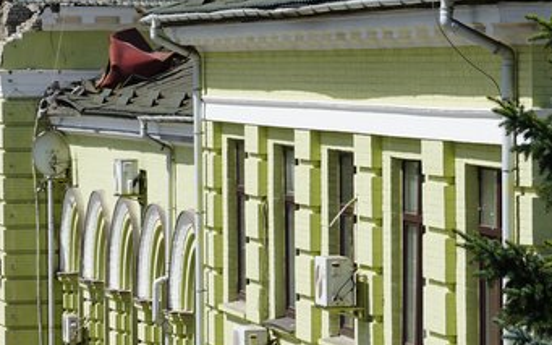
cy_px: 231
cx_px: 188
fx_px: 3790
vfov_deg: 5.2
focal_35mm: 252
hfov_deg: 8.3
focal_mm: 117
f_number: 13
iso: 100
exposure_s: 1/160
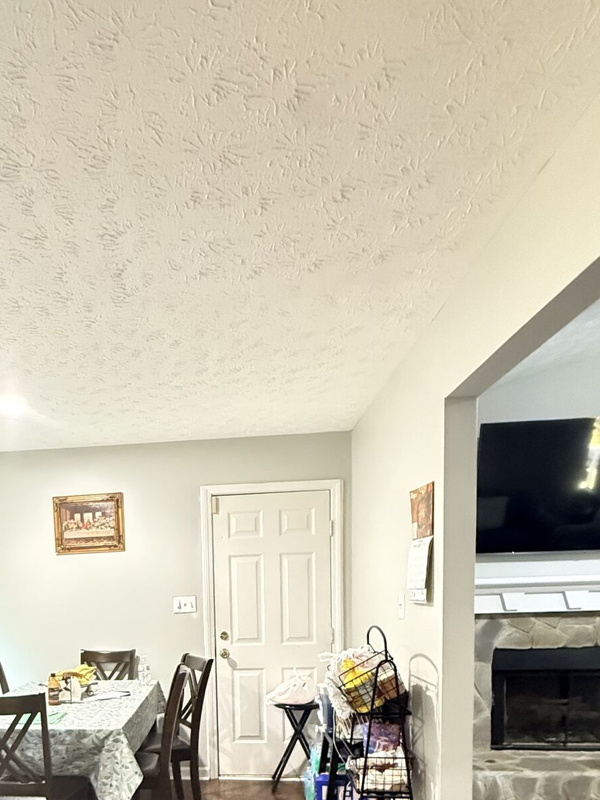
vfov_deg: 60.1
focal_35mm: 27
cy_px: 640
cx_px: 153
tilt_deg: -3.0
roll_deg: +0.9
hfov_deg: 49.4
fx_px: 624
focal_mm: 2.22
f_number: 2.2
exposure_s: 1/40
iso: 1250
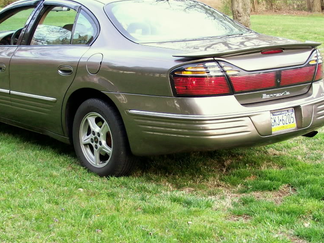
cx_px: 128
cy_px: 124
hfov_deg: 25.6
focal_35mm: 76
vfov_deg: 19.4
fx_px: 711
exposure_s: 1/55.2
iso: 111
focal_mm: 9.4
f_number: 3.4
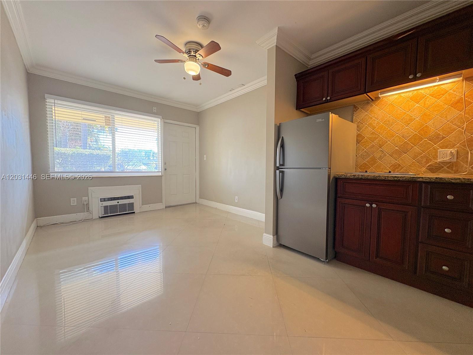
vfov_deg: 85.7
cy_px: 178
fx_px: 191
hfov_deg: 102.1
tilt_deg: -1.9
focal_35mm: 14
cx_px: 236
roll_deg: -0.1
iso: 160
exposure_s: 1/60
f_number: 2.2
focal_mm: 2.22
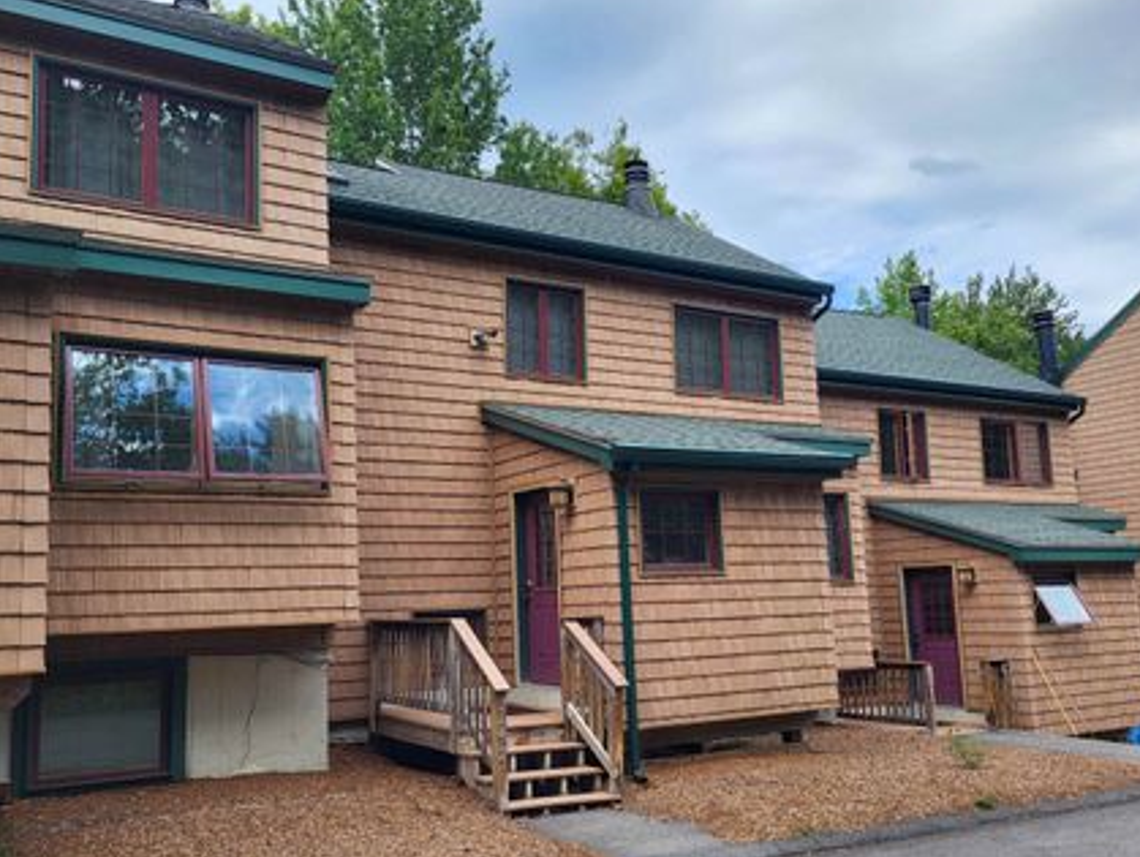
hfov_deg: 58.3
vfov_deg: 45.4
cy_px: 480
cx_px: 544
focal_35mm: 31
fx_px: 1022
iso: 40
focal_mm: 5.4
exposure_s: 1/1154
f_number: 1.8
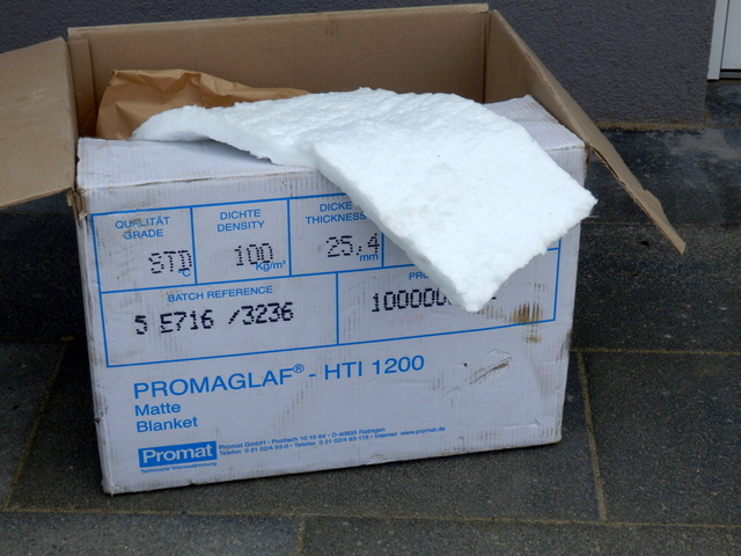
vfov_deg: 22.3
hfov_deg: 29.4
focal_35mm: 66
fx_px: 1413
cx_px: 370
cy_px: 278
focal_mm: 11.9
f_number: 4.4
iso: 80
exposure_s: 1/800
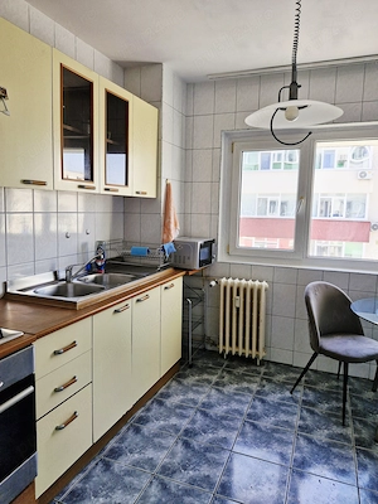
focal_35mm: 23
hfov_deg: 58.9
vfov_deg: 73.9
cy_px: 252
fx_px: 335
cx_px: 189
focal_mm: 5.54
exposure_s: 1/182
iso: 64
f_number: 1.8
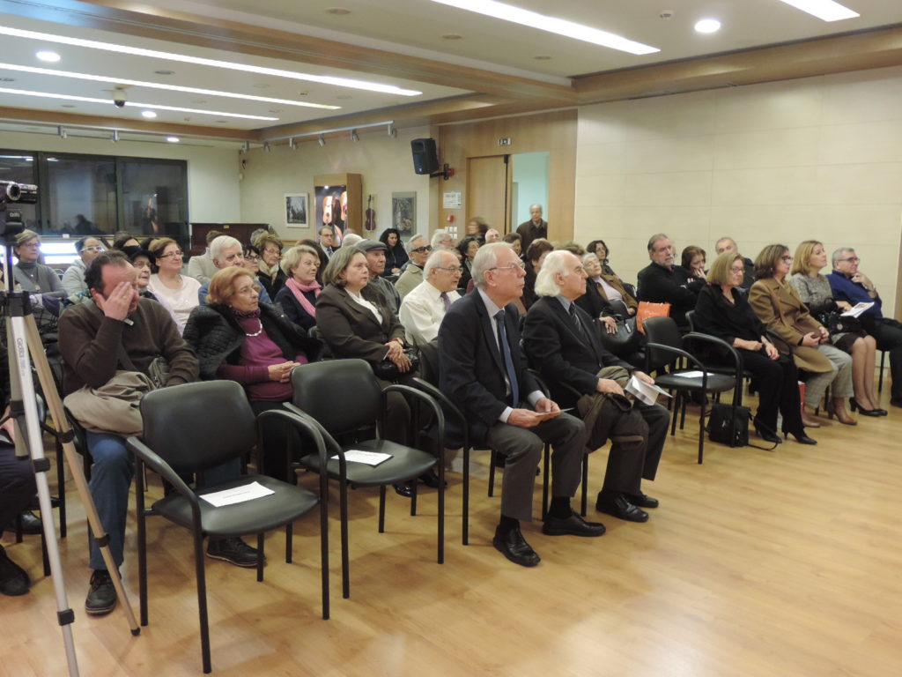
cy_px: 338
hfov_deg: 60.0
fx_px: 782
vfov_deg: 46.8
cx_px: 451
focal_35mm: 30
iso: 400
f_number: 3.1
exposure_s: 1/13
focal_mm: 5.3
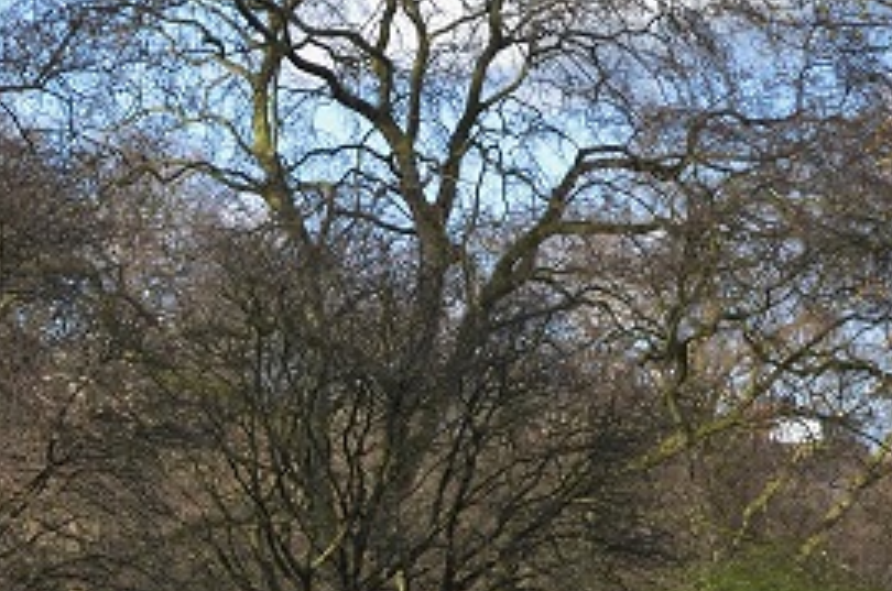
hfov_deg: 10.8
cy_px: 627
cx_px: -76
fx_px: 4653
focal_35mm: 188
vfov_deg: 7.2
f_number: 6.3
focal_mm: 55
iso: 200
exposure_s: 1/160
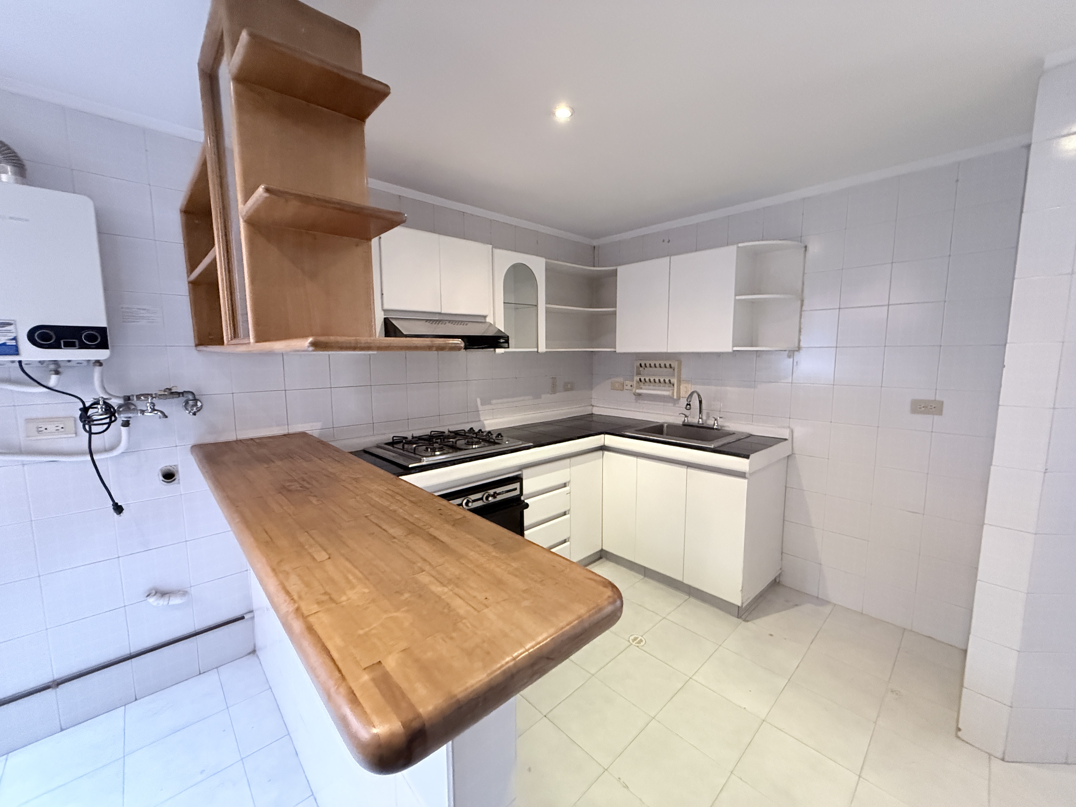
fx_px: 435
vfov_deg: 85.7
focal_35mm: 14
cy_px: 404
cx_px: 538
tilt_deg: -4.3
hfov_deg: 102.1
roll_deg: -0.6
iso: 800
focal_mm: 2.22
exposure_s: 1/60
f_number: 2.2
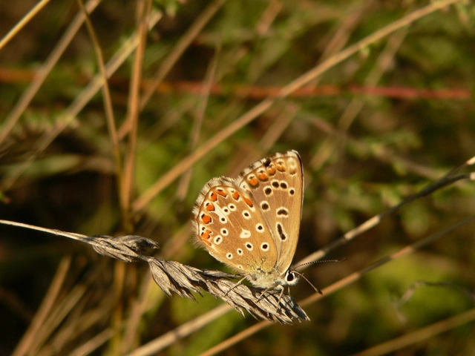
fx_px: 1386
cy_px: 178
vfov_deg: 14.6
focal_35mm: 101
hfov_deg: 19.4
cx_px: 238
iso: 100
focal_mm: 16.8
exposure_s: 1/1000
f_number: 4
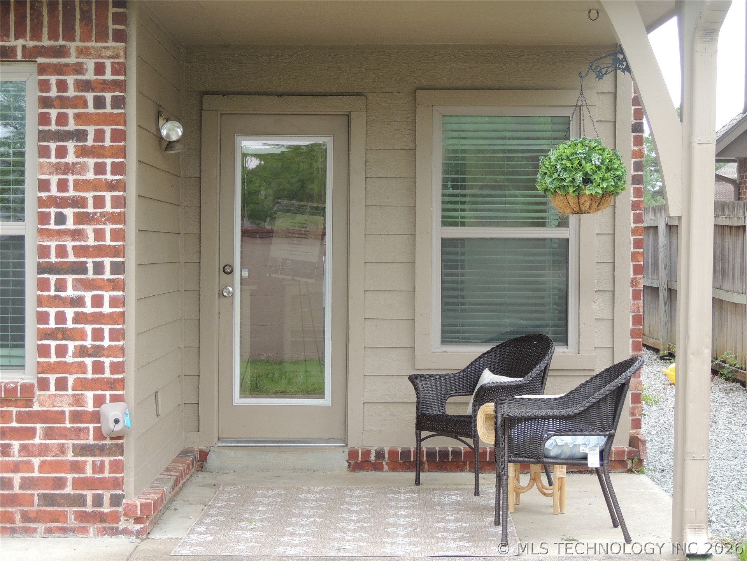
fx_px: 1834
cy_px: 280
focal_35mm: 85
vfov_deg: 17.4
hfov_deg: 23.0
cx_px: 374
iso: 125
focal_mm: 15.1
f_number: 4
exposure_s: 1/100
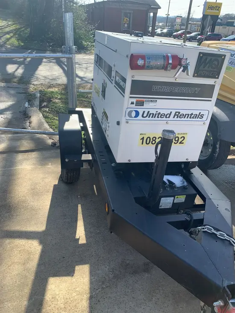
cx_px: 118
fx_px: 235
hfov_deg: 53.1
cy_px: 156
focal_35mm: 26
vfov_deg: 67.3
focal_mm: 4.25
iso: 25
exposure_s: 1/711
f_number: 1.8
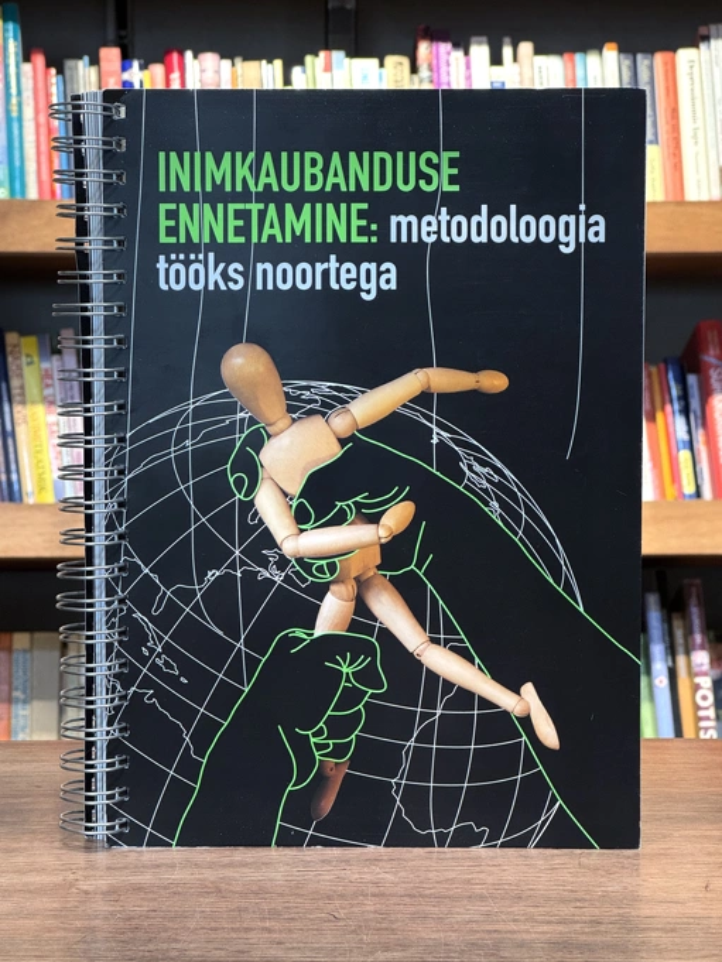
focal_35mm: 77
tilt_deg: -2.7
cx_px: 361
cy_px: 481
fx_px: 2141
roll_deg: -0.5
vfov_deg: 25.3
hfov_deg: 19.1
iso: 400
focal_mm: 9
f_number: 2.8
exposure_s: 1/60
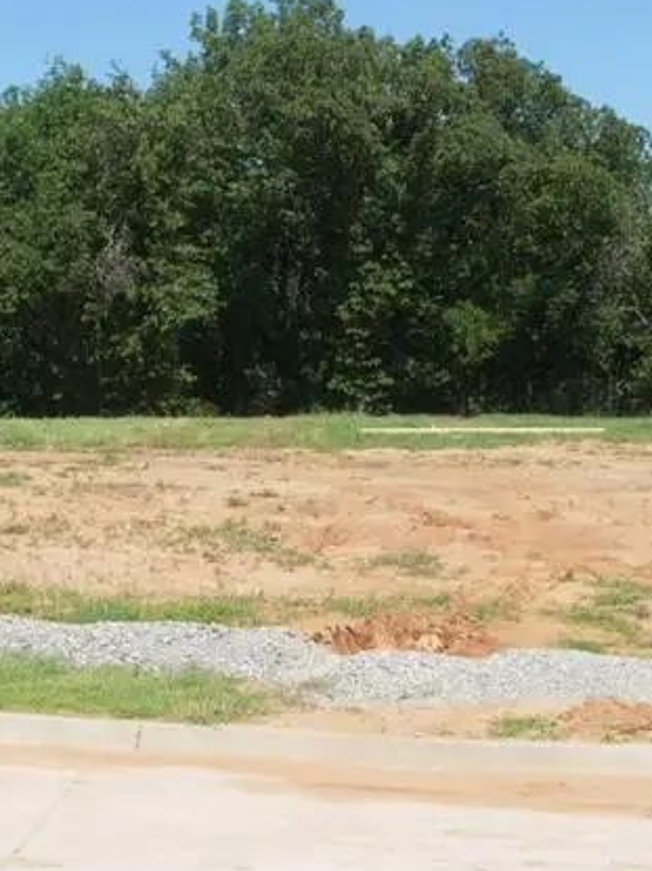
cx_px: 281
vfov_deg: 24.5
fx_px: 1985
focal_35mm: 79
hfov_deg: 18.6
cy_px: 260
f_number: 16
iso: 100
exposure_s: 1/50
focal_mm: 16
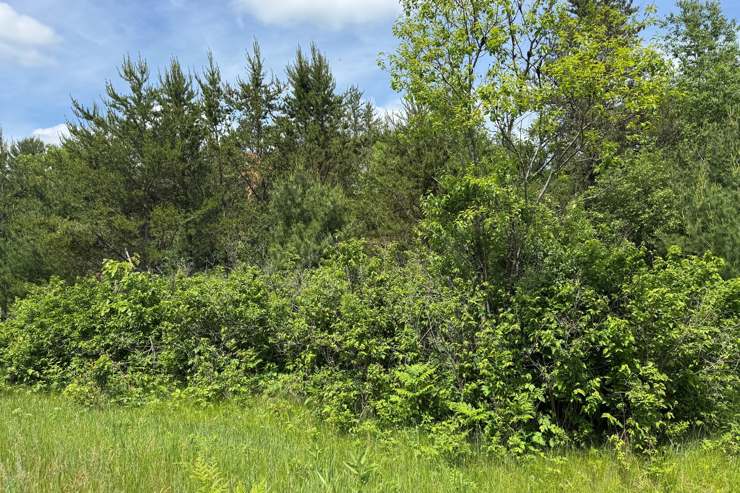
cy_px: 236
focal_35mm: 25
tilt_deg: +0.1
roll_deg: +1.2
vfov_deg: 51.3
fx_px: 514
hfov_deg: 71.5
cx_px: 370
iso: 80
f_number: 1.78
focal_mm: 6.76
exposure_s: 1/2710
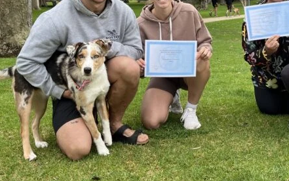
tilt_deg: -6.2
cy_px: 48
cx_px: 198
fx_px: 378
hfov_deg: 41.2
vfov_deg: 26.6
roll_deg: +0.6
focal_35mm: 48
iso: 50
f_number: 1.6
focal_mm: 5.1
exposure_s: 1/329
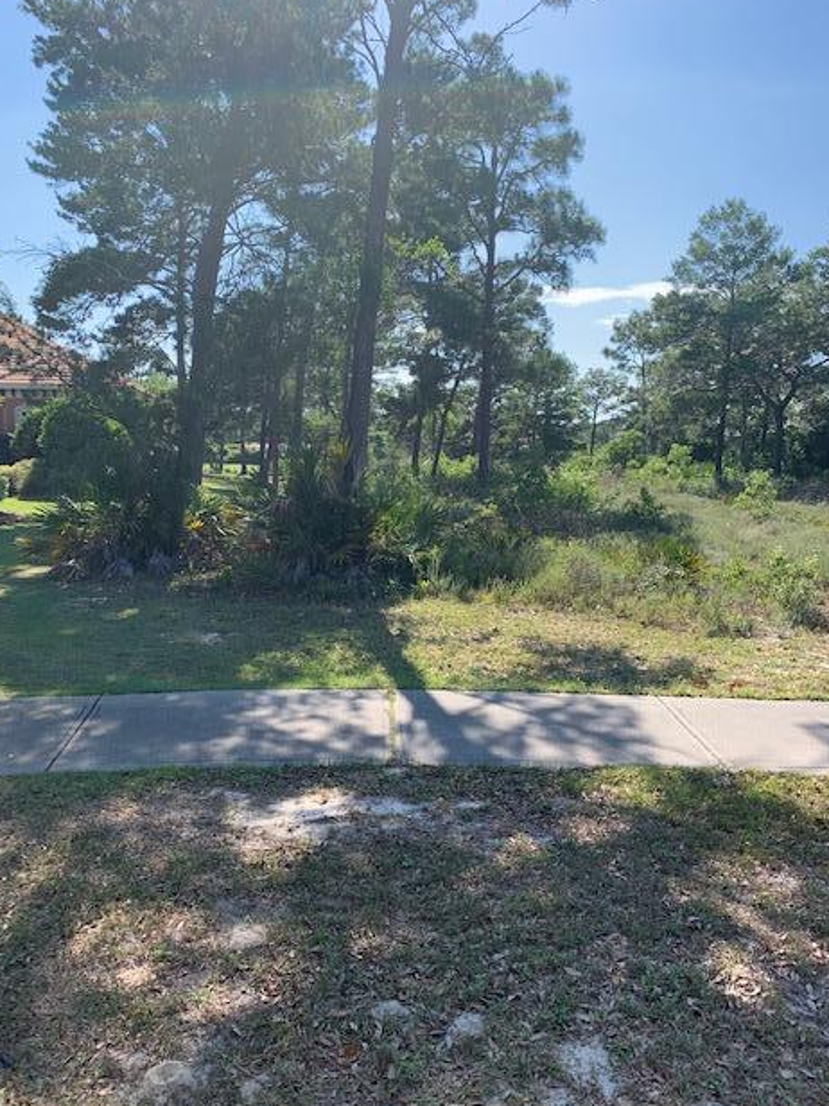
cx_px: 404
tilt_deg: -5.6
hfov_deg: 51.3
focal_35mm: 27
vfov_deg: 65.3
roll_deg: +0.3
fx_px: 862
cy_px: 551
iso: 25
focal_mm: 4.25
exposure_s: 1/1065
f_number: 1.8
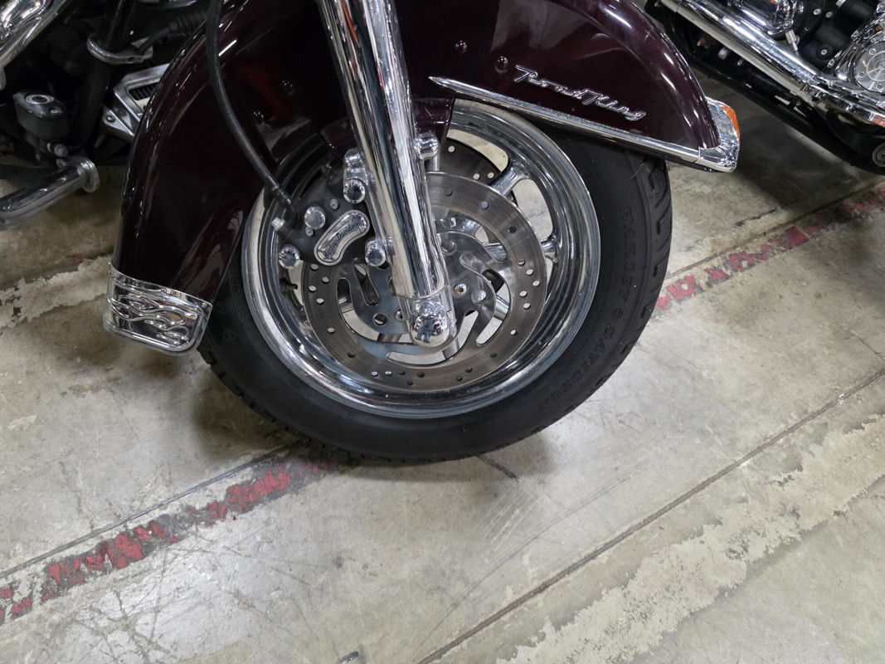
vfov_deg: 58.9
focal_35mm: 23
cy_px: 332
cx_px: 442
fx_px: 588
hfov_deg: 73.9
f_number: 1.7
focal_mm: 6.3
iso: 1250
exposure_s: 1/120
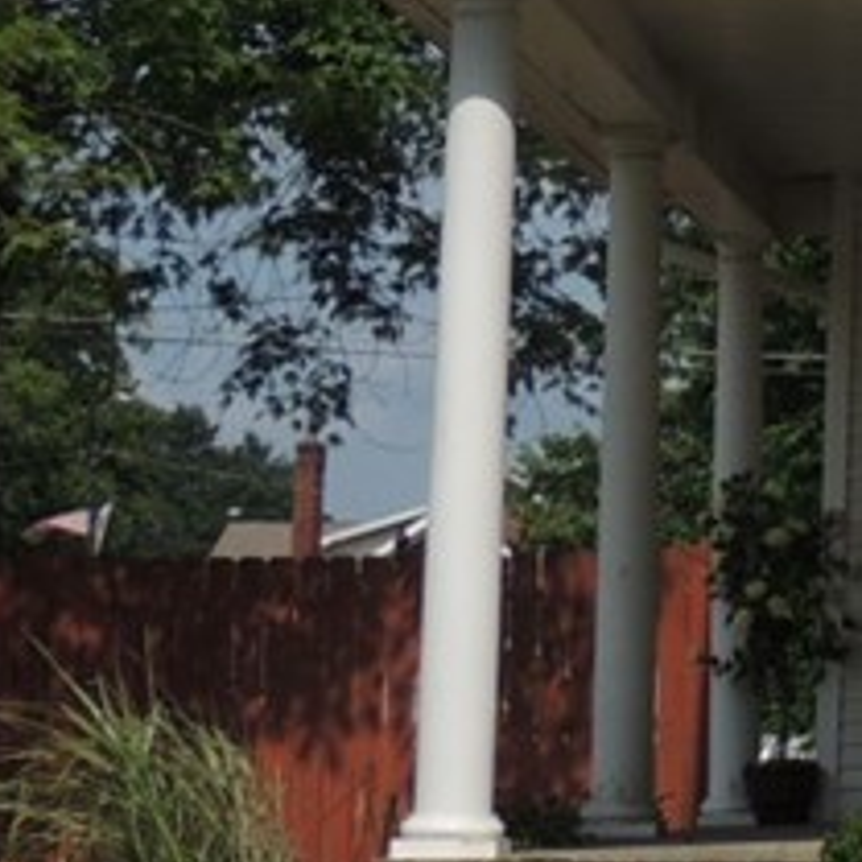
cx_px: 2066
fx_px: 5240
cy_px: -103
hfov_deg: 8.6
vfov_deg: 9.3
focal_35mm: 186
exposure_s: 1/1600
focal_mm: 7.6
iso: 100
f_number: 4.3
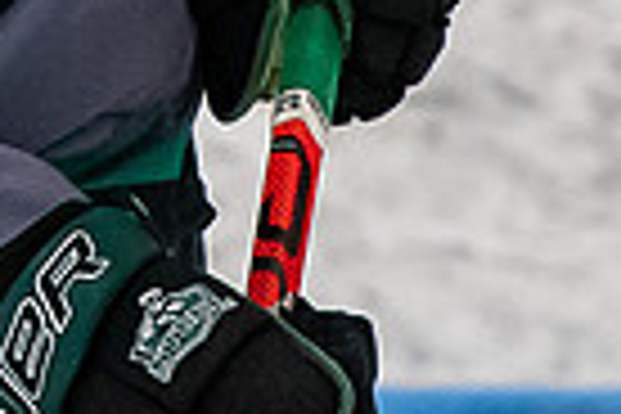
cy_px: -426
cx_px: -257
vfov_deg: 0.6
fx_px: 42207
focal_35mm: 2447
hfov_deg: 0.8
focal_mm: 200
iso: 2500
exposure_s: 1/800
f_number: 3.5
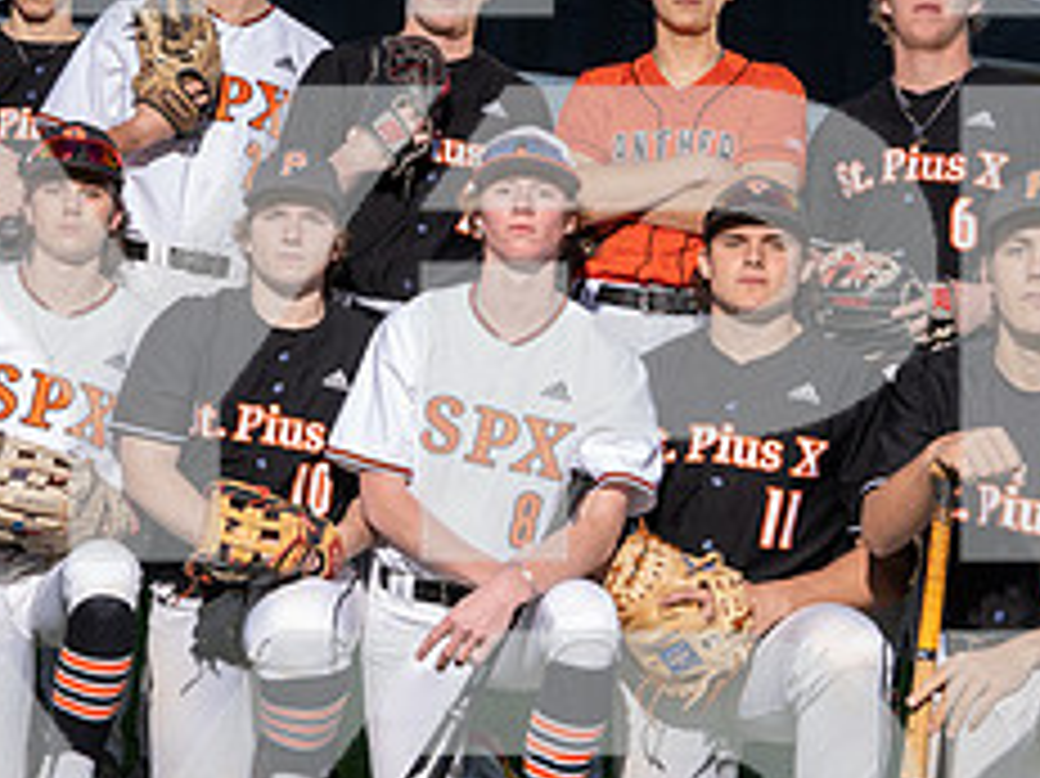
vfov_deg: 25.2
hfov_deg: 32.9
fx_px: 1742
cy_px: 326
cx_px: 333
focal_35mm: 58
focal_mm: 24
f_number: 11
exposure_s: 1/250
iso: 400
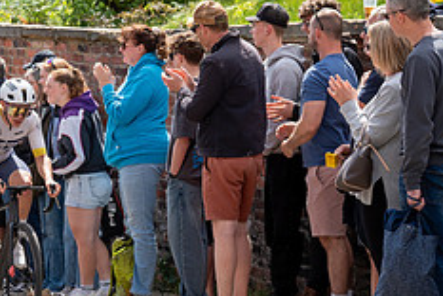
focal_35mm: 174
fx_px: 2144
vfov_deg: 7.9
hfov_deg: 11.6
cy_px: 103
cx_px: -57
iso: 320
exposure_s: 1/1000
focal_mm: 70
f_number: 5
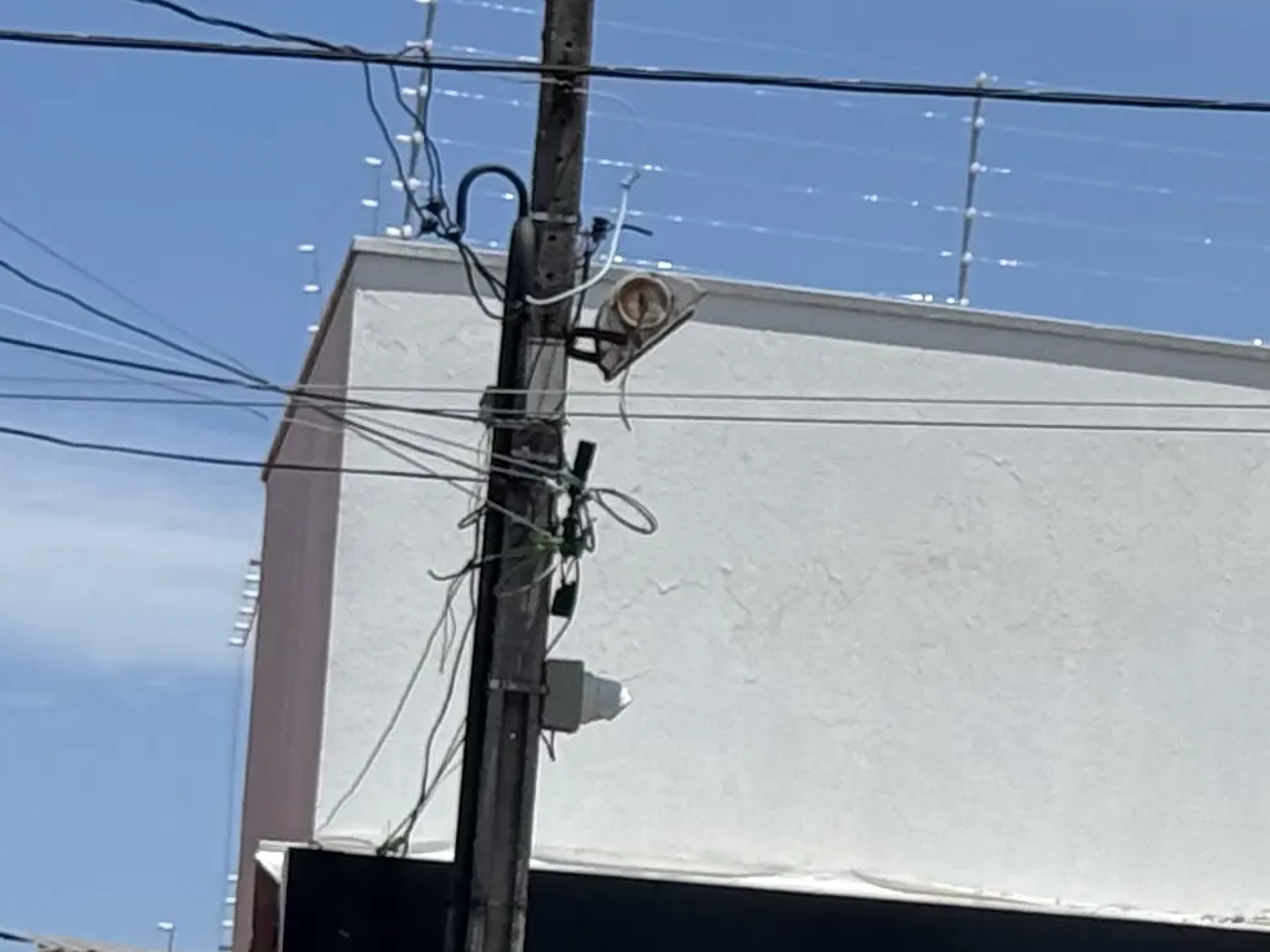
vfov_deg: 7.8
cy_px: 1007
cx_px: 2051
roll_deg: -2.2
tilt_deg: +7.8
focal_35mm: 190
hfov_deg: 10.0
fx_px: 6970
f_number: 1.78
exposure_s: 1/5848
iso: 64
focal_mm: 6.76
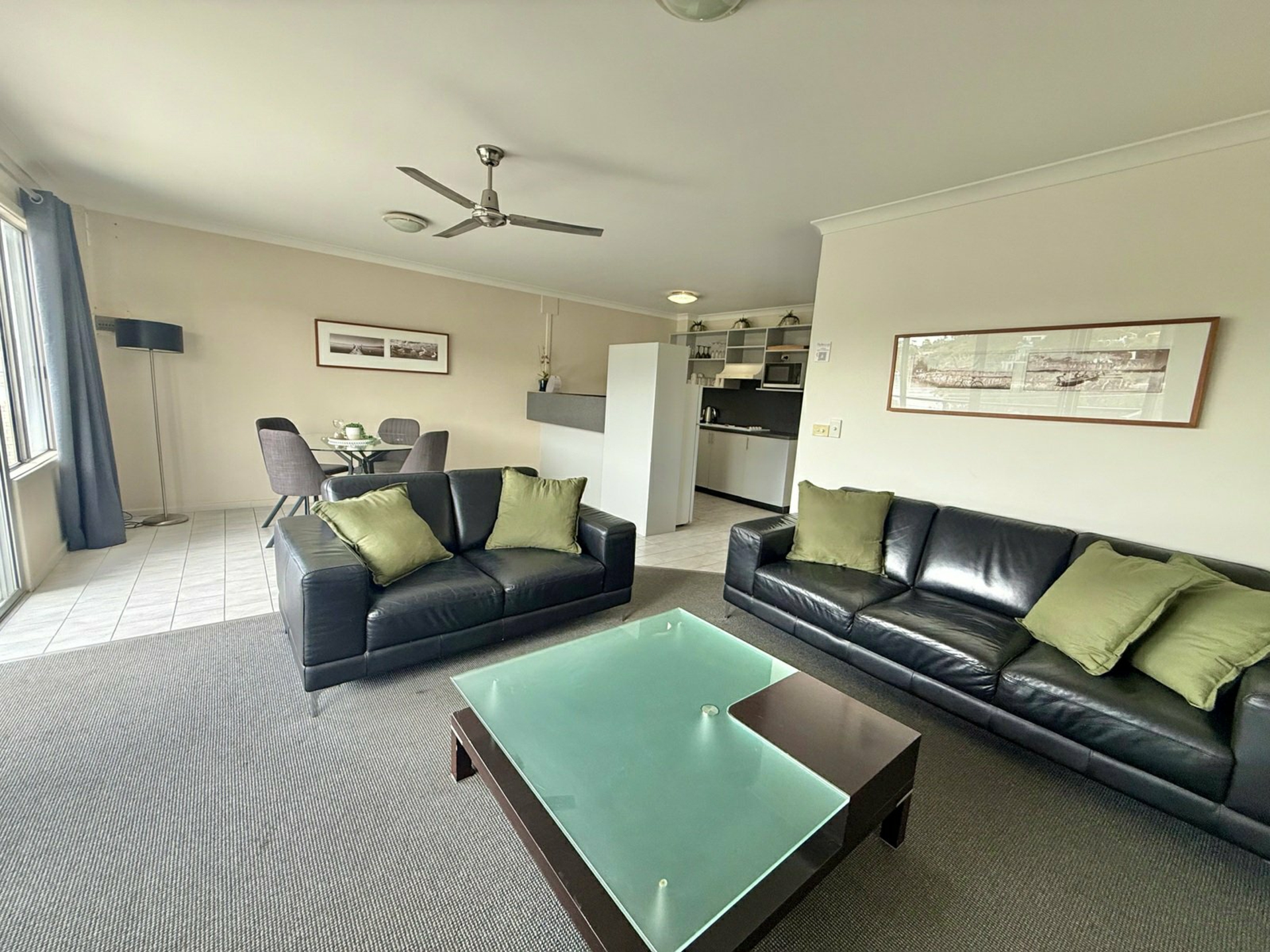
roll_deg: -3.7
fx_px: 514
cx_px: 635
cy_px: 476
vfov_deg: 85.7
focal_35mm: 14
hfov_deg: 102.1
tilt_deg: -8.9
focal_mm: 2.22
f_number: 2.2
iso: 160
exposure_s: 1/99
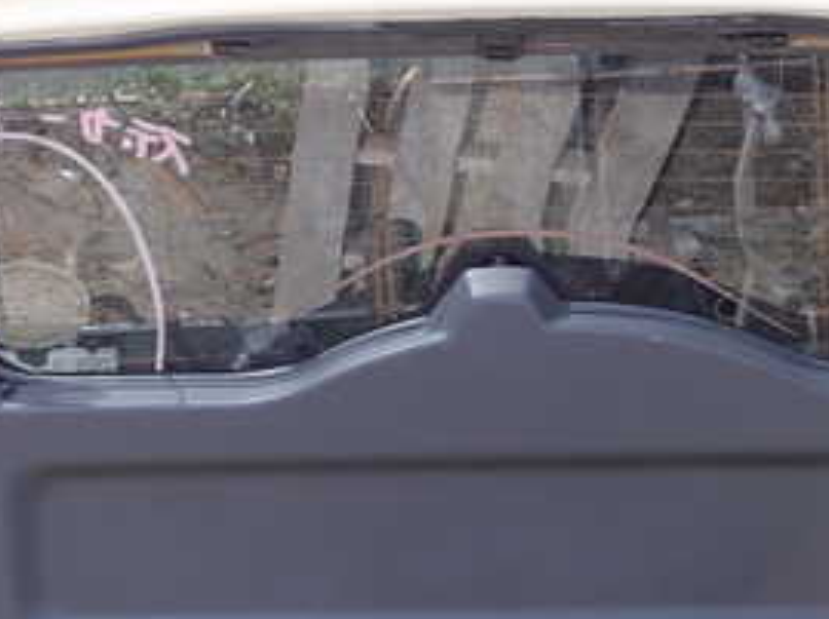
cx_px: 459
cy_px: 407
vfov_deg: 21.8
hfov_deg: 29.0
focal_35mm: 67
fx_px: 1602
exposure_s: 1/160
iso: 100
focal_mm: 5.4
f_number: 3.2
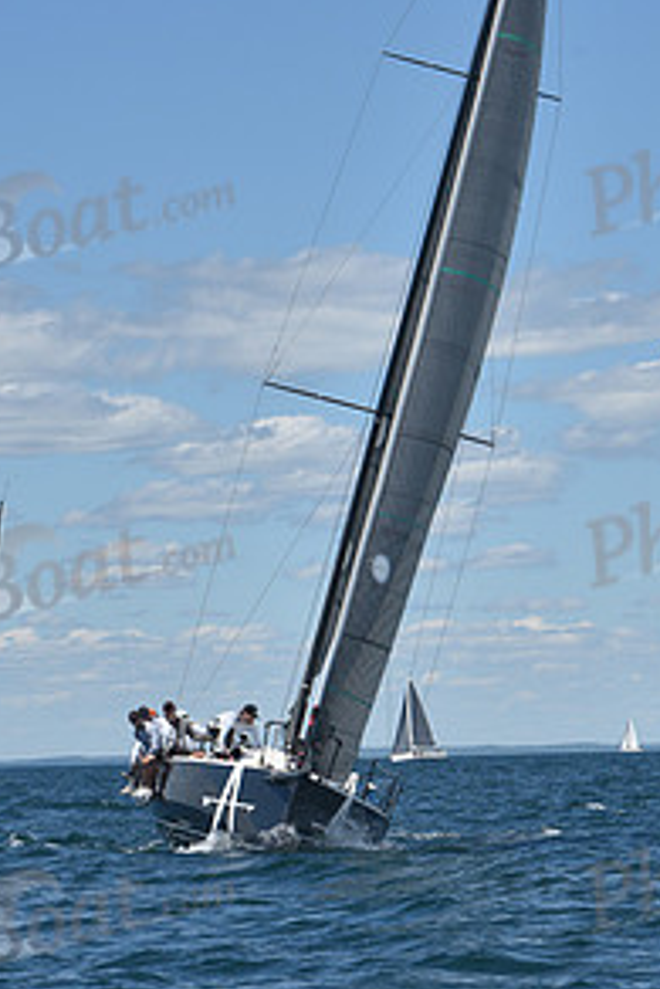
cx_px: 411
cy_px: 373
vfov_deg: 12.1
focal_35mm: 169
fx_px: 4642
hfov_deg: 8.1
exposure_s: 1/800
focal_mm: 85
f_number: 10
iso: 250
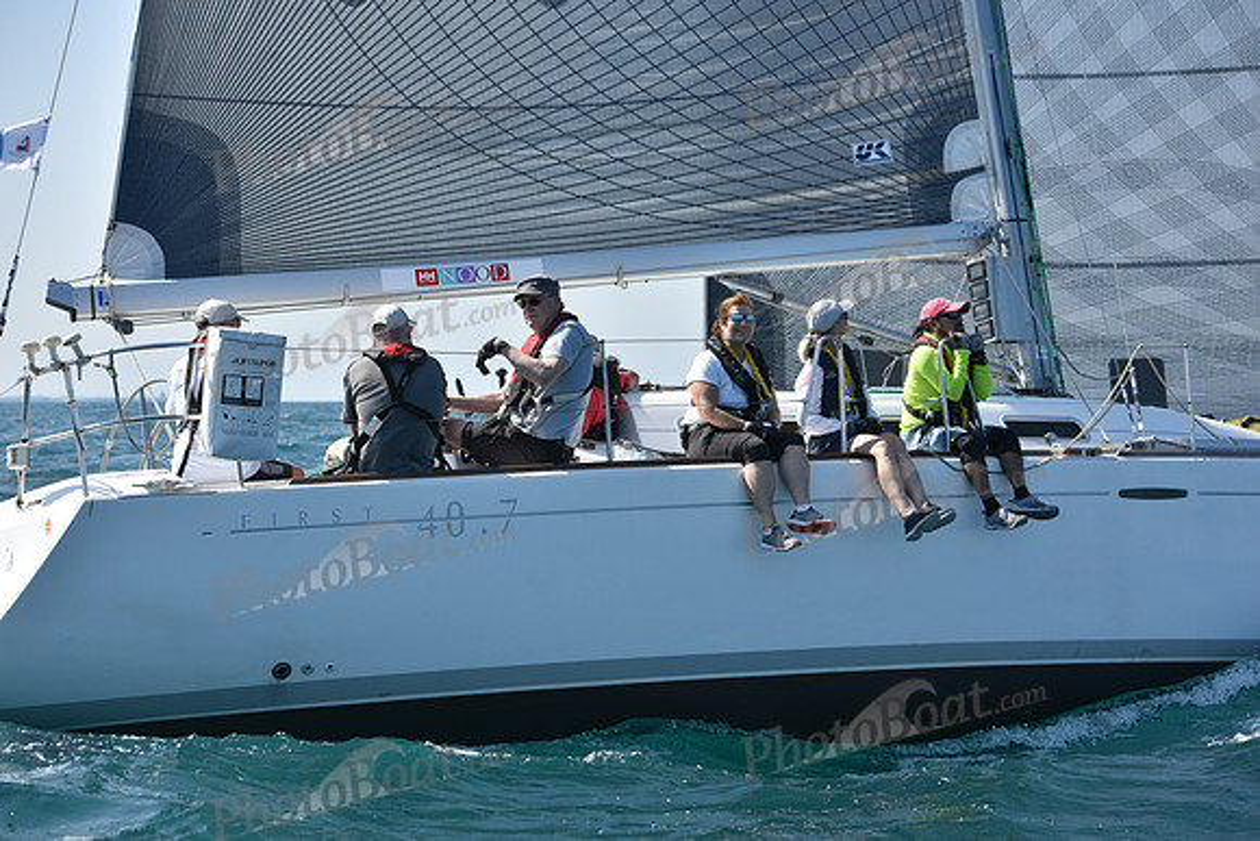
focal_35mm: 98
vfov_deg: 14.0
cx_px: 630
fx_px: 3431
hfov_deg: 20.8
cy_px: 420
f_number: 5.6
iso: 250
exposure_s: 1/1600
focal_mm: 98
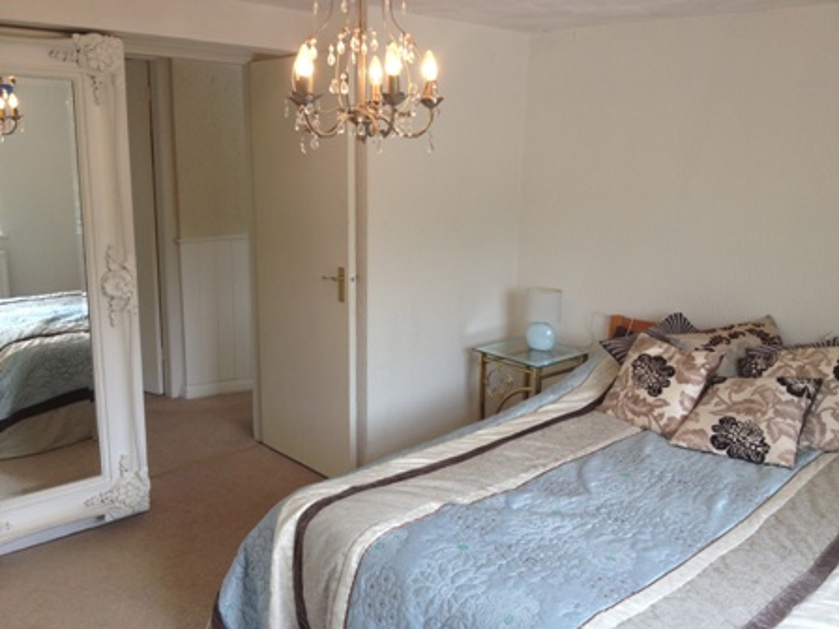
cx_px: 420
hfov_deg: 52.6
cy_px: 314
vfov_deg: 40.7
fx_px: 848
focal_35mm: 35
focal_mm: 4.28
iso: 64
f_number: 2.4
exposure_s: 1/120
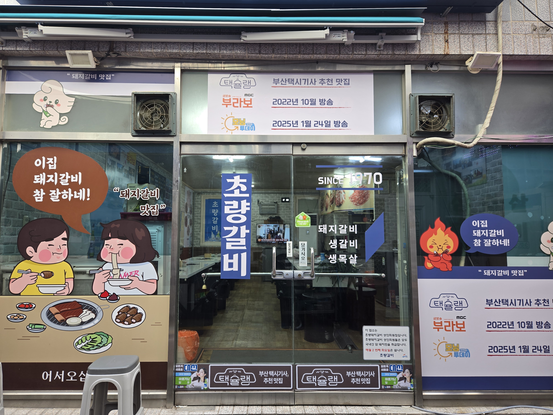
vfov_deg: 58.9
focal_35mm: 23
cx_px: 276
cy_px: 208
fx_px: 367
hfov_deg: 73.9
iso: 40
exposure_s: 1/120
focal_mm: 5.4
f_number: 1.8
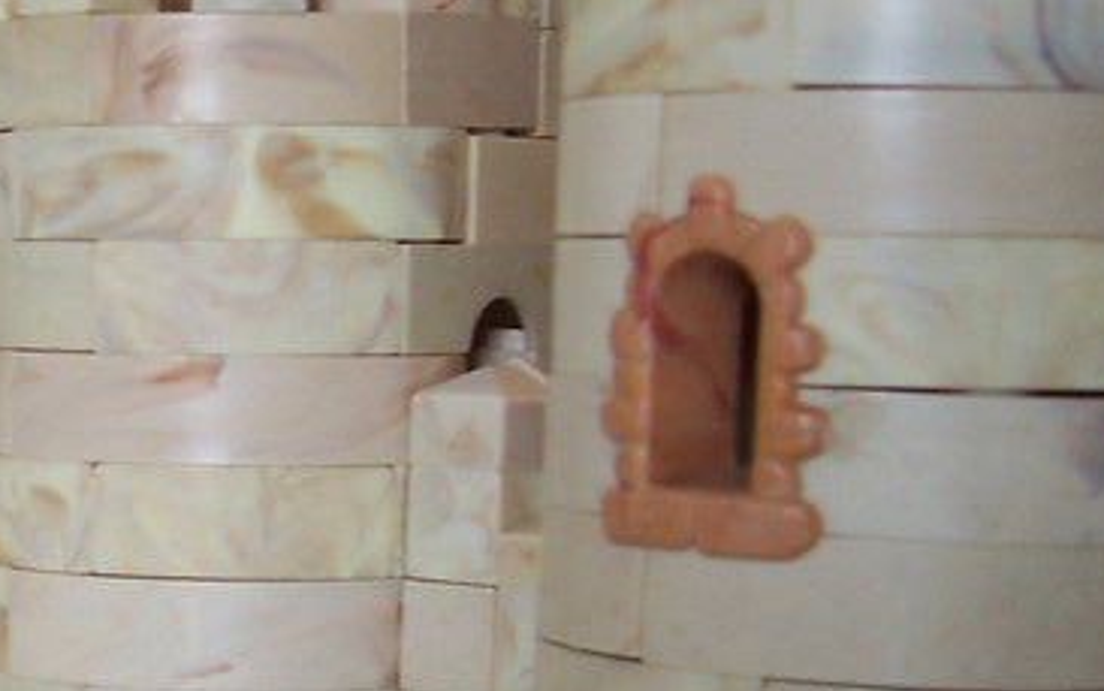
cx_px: -333
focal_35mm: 105
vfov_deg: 12.4
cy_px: 576
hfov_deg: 18.4
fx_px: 3160
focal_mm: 5.6
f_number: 2.7
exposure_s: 1/45
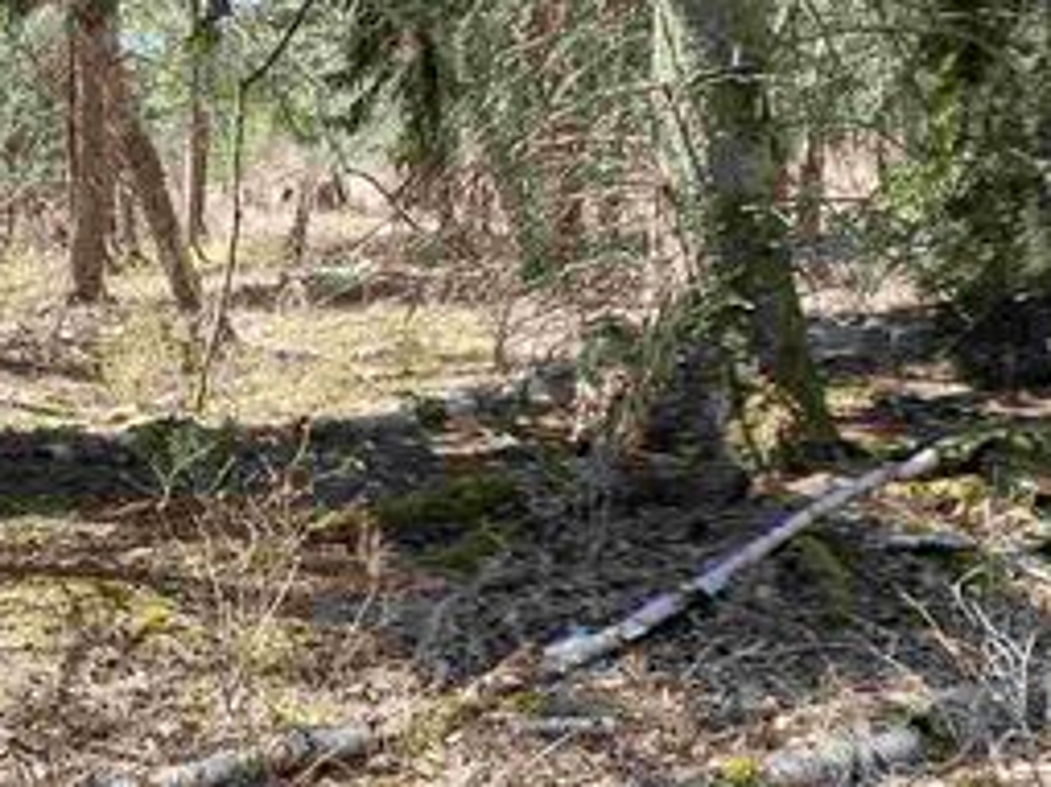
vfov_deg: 28.2
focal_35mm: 51
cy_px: 212
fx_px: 1548
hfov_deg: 36.8
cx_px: 289
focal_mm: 4.3
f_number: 2.4
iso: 50
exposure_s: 1/180
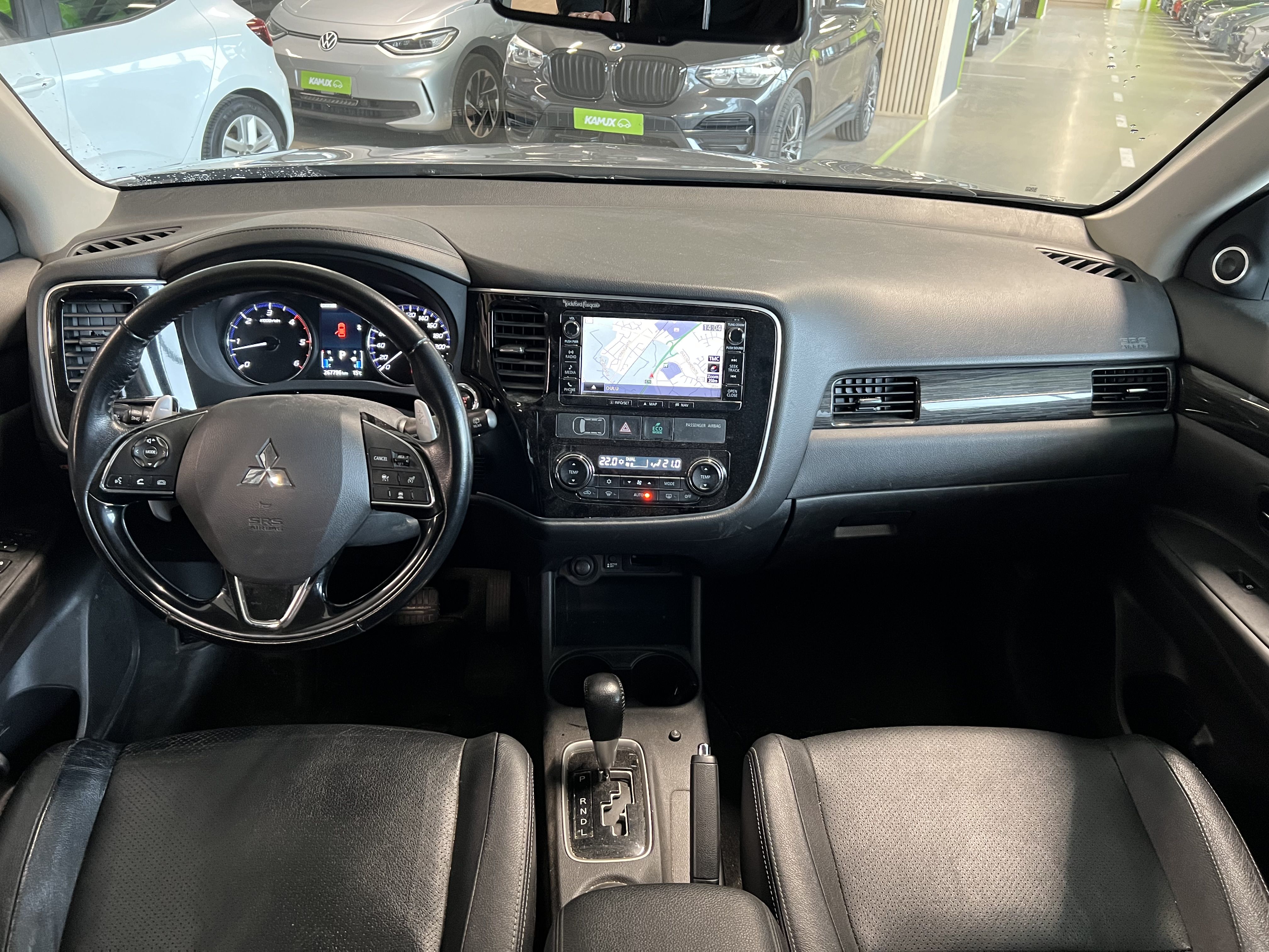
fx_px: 953
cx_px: 634
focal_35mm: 26
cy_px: 476
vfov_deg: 53.1
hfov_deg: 67.3
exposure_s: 1/56
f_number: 1.5
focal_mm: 5.7
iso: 400
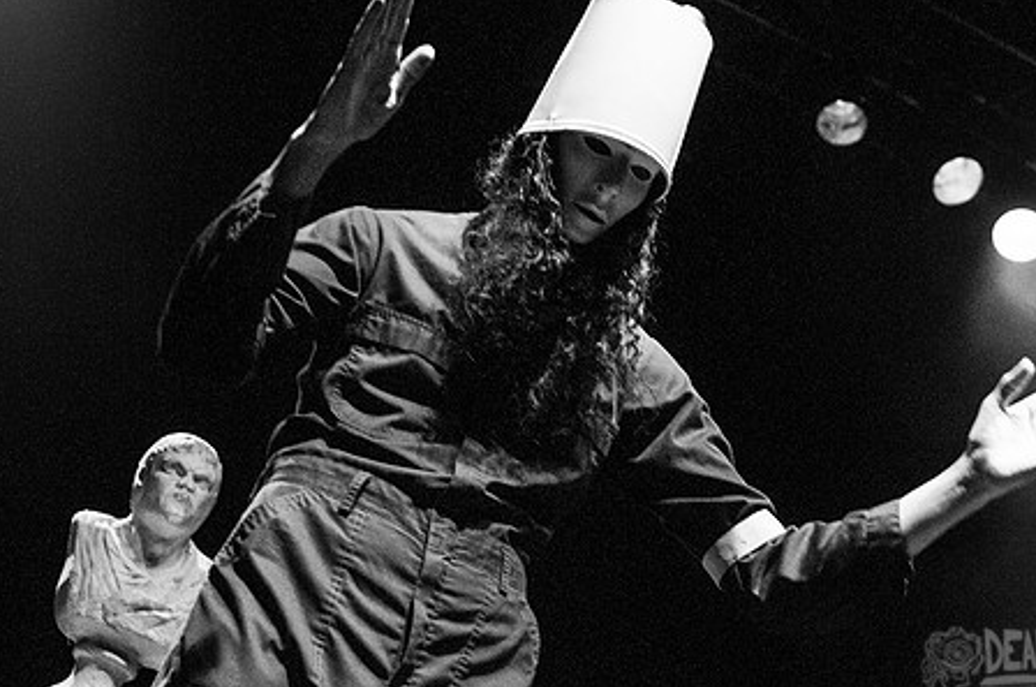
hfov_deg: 29.7
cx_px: 525
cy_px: 265
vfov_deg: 19.9
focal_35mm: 68
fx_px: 1953
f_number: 2.8
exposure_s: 1/50
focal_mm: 35
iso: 1250
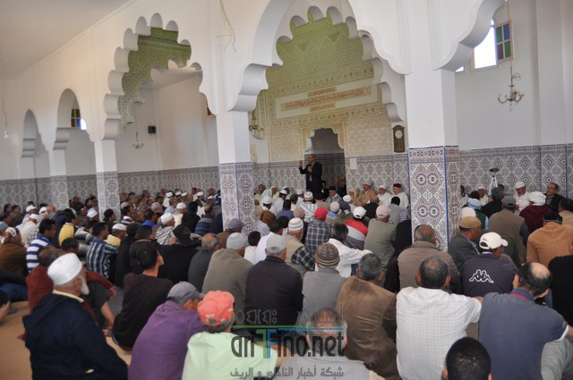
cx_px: 286
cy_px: 190
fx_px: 429
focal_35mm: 27
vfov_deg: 47.8
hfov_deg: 67.4
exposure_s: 1/160
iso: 400
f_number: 3.5
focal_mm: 18
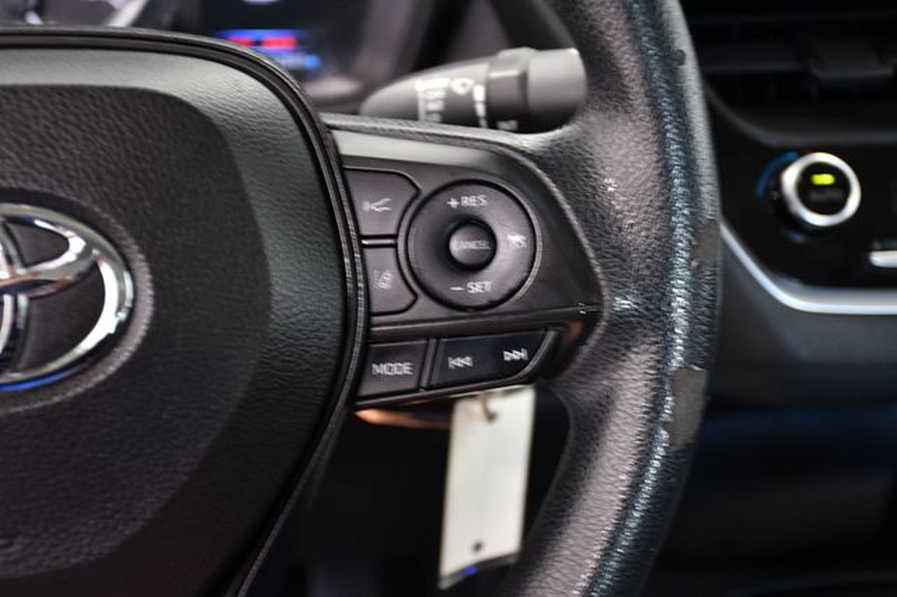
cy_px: 298
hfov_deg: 28.1
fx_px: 1793
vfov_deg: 18.9
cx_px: 448
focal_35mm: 72
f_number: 4.5
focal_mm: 48
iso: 400
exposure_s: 1/15
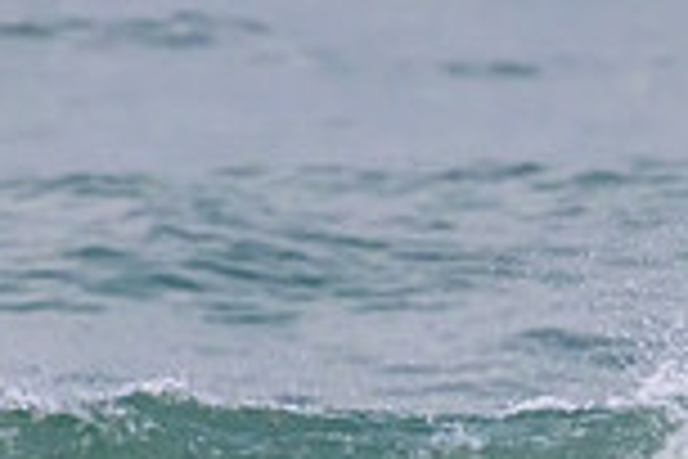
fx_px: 60348
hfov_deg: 0.7
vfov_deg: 0.4
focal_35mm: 3158
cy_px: 655
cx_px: 746
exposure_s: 1/2000
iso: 3600
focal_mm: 800
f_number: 11
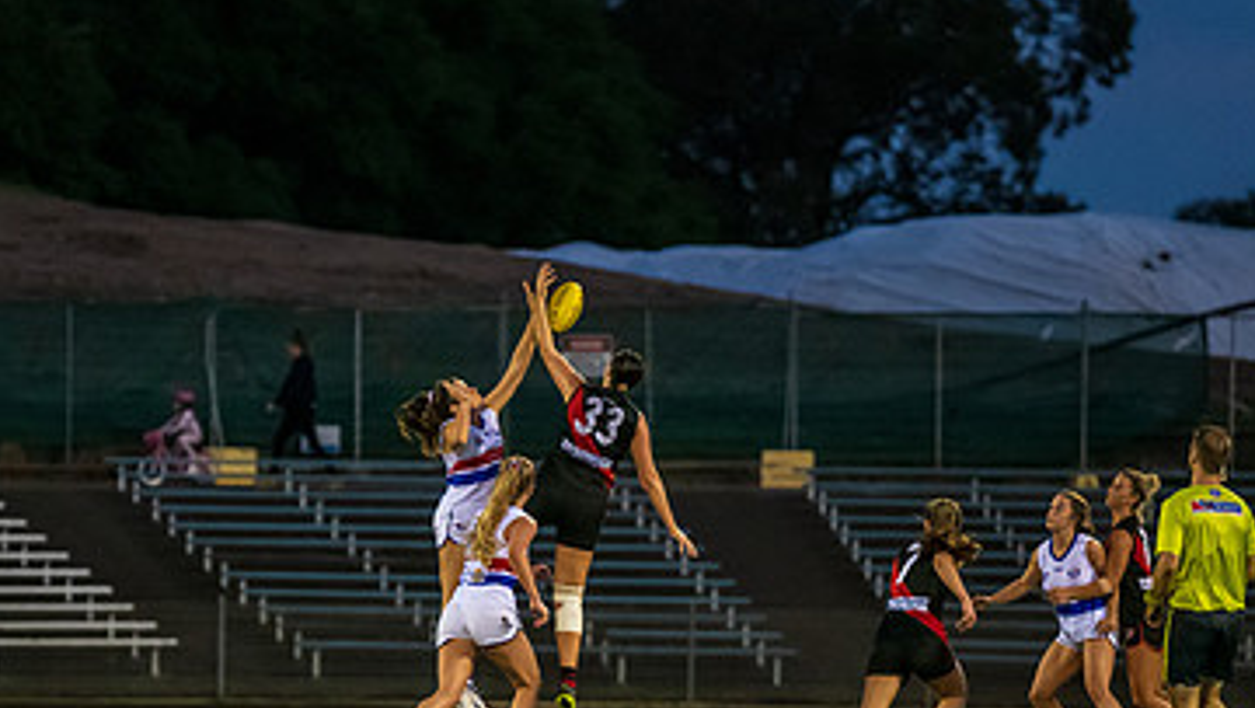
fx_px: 14751
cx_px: 492
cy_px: 583
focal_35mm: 443
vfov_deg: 2.7
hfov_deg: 4.9
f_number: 2.8
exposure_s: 1/800
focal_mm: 200
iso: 3200
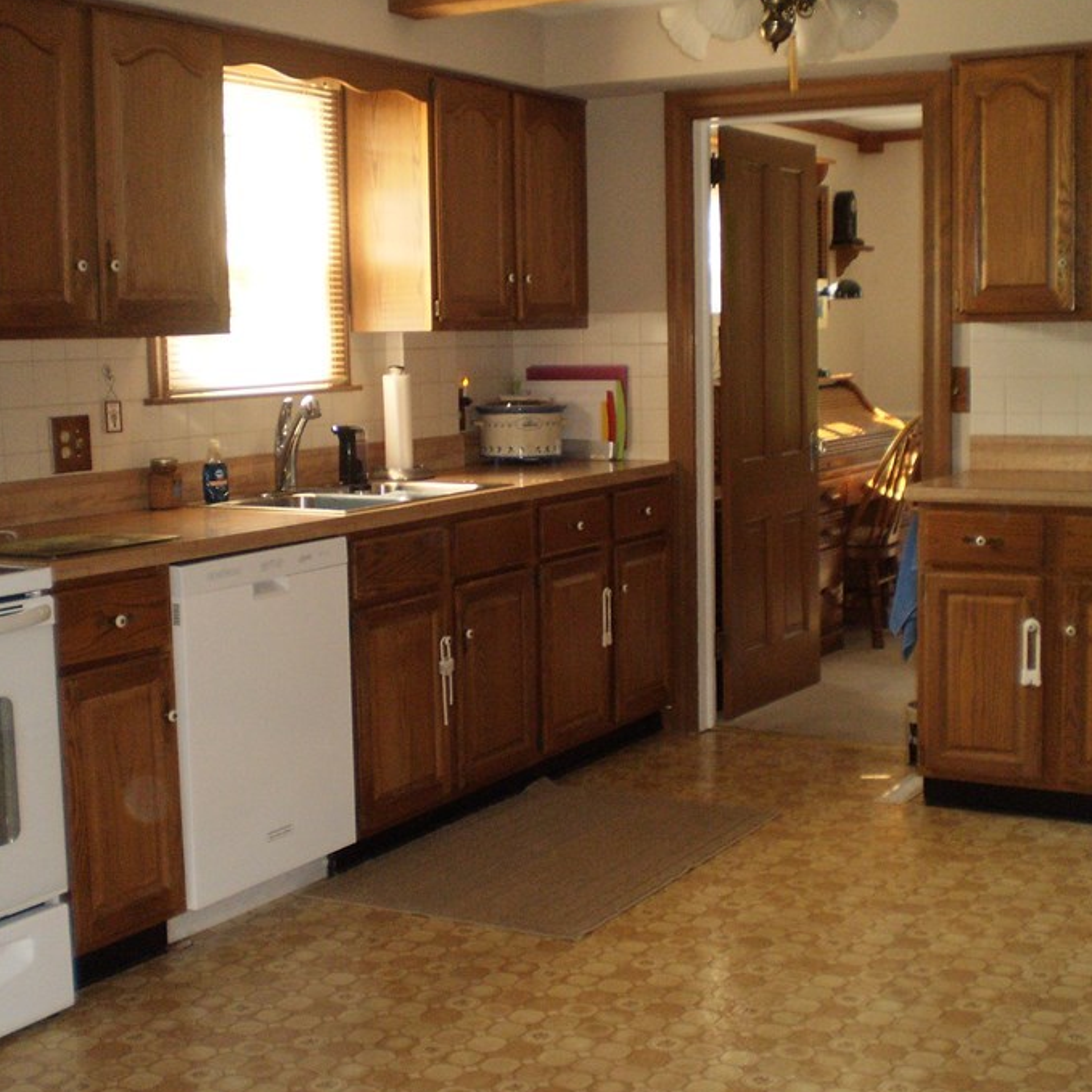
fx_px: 1713
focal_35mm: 48
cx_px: 553
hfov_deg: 35.4
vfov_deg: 35.4
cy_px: 548
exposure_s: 1/30
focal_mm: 6.3
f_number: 3.1
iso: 200
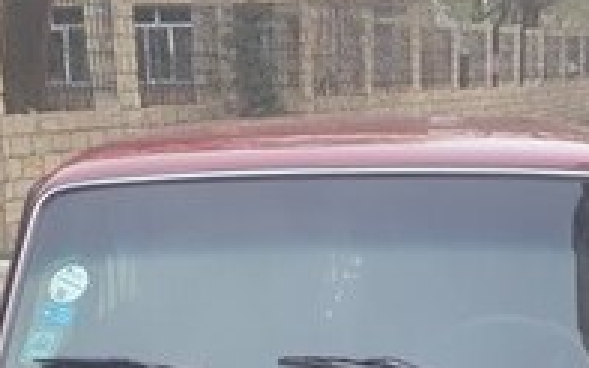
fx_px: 1541
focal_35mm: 96
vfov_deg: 12.1
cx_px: 434
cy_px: 732
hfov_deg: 21.5
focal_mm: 3.6
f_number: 1.9
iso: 40
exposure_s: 1/273
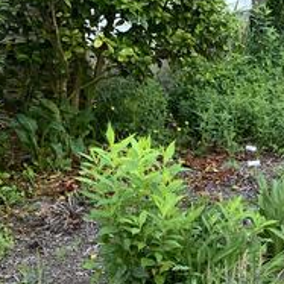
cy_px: 241
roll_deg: +1.8
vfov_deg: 19.9
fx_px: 798
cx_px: 294
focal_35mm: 86
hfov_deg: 19.5
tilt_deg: -21.1
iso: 40
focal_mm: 4.25
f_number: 1.8
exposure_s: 1/122
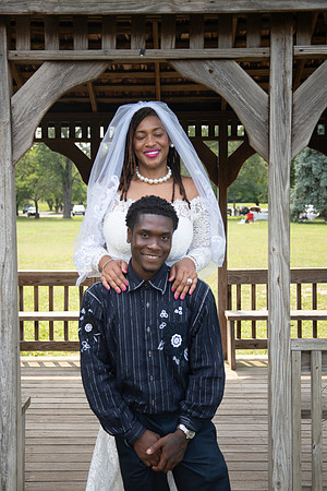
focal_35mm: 55
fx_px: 749
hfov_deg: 24.6
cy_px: 246
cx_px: 164
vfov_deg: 36.2
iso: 800
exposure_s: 1/1600
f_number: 4.6
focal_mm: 53
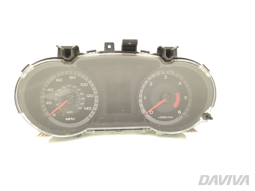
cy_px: 96
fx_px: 177
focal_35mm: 24
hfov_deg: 71.6
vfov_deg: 56.8
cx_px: 128
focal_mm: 5.89
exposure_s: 1/80
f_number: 1.89
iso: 250
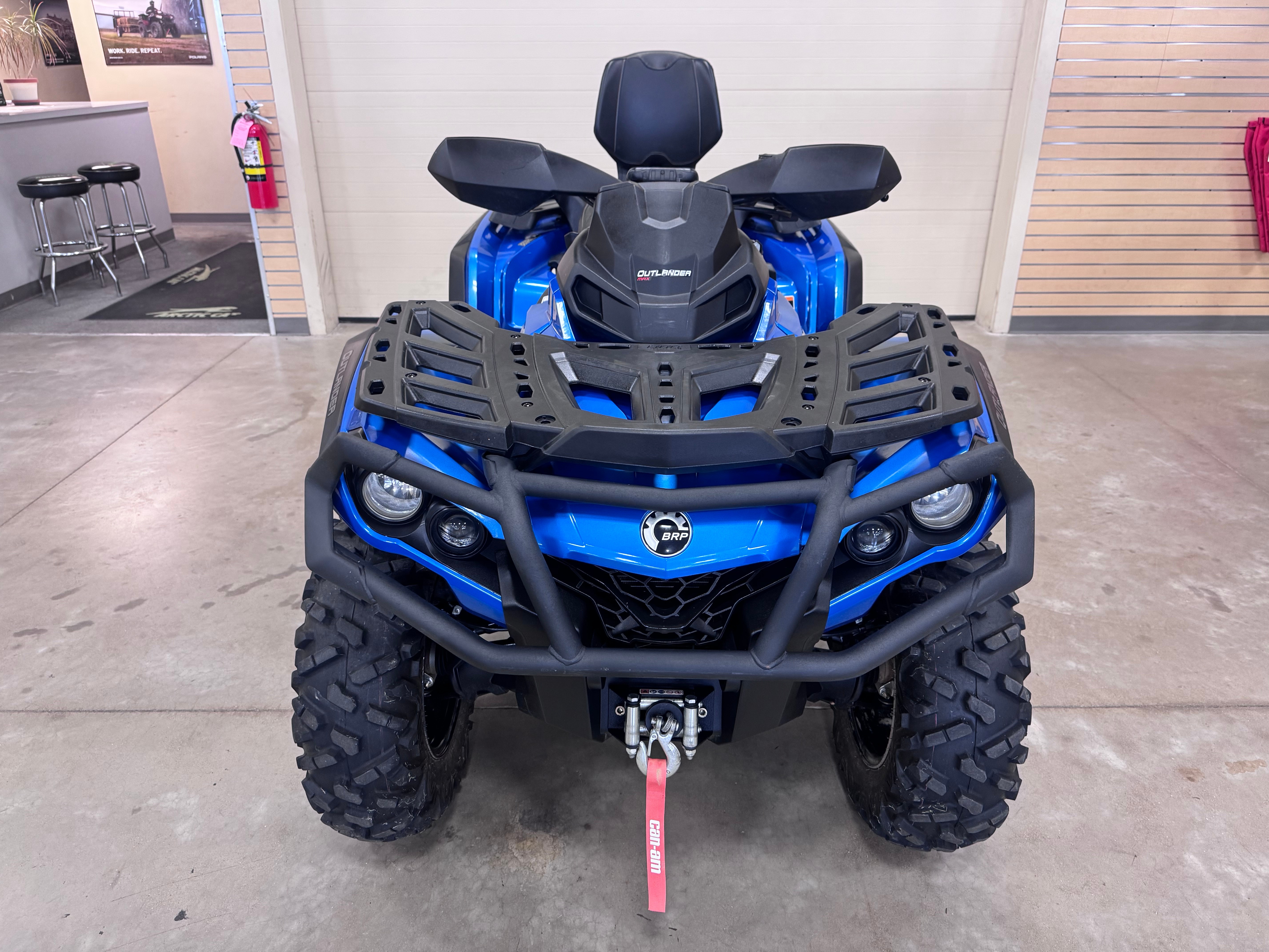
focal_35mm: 24
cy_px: 476
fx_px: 880
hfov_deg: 71.6
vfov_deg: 56.8
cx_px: 634
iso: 250
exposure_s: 1/60
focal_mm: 6.76
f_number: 1.78
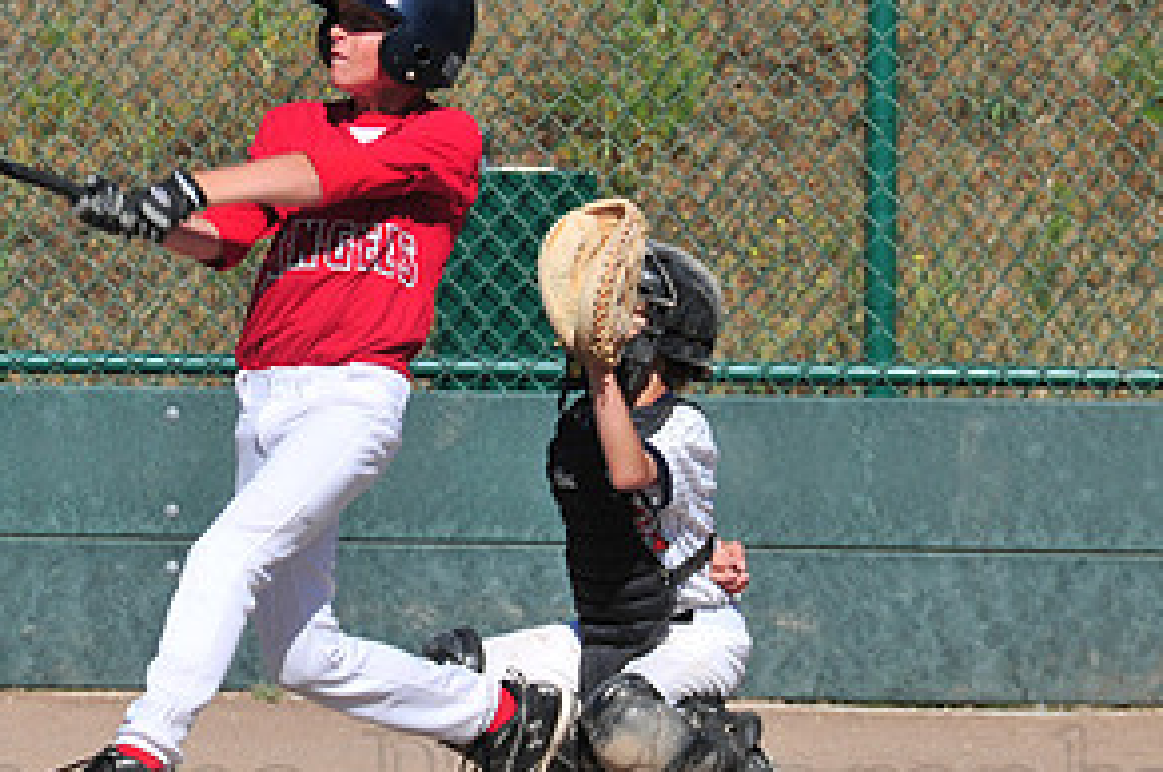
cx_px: 155
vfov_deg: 2.3
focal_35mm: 595
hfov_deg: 3.5
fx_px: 19200
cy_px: 304
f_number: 11
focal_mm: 200
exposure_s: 1/500
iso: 200
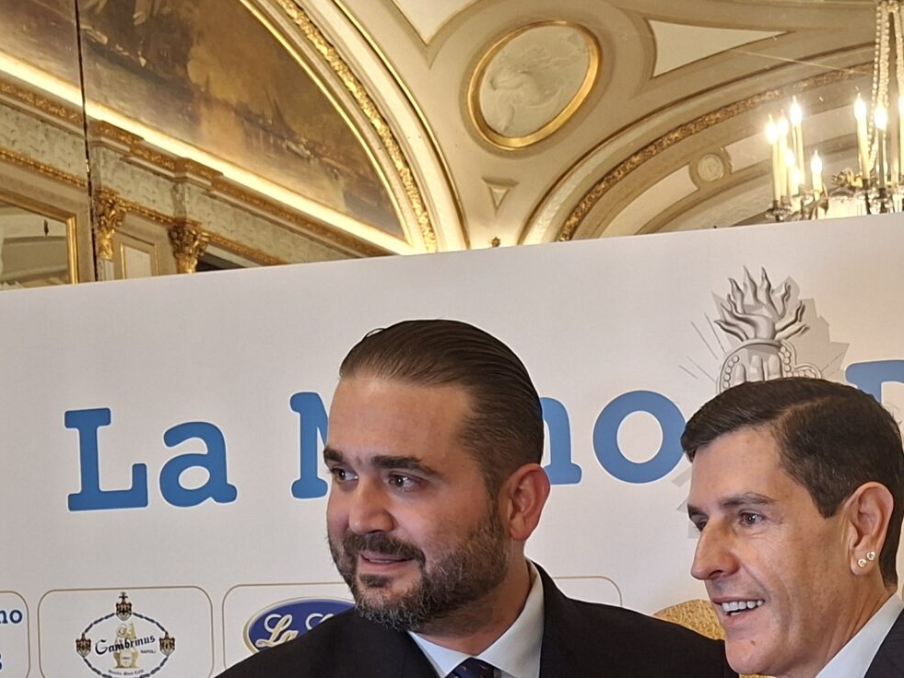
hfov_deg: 30.4
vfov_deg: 22.2
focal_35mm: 60
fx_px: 1567
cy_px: 852
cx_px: 854
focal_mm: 5.54
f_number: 1.8
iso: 250
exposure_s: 1/50
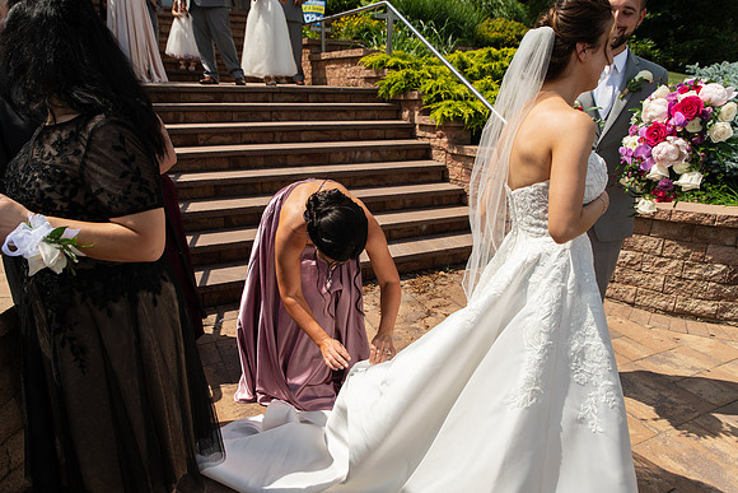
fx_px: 492
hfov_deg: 73.7
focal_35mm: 24
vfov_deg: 53.2
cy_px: 246
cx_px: 369
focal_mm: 24
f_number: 4
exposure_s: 1/1600
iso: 125
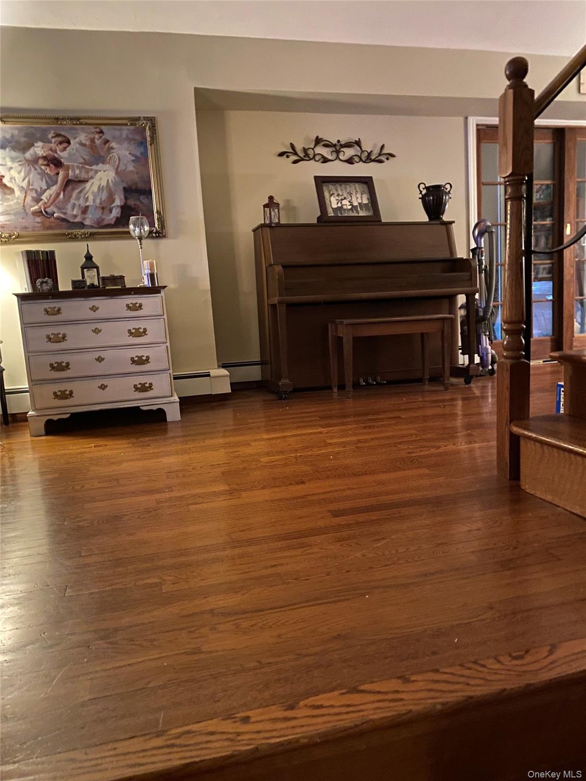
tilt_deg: -6.9
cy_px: 390
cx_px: 293
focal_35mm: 26
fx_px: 587
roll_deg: +3.8
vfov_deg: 67.3
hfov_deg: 53.1
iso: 500
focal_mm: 4.25
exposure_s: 1/12
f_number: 1.8
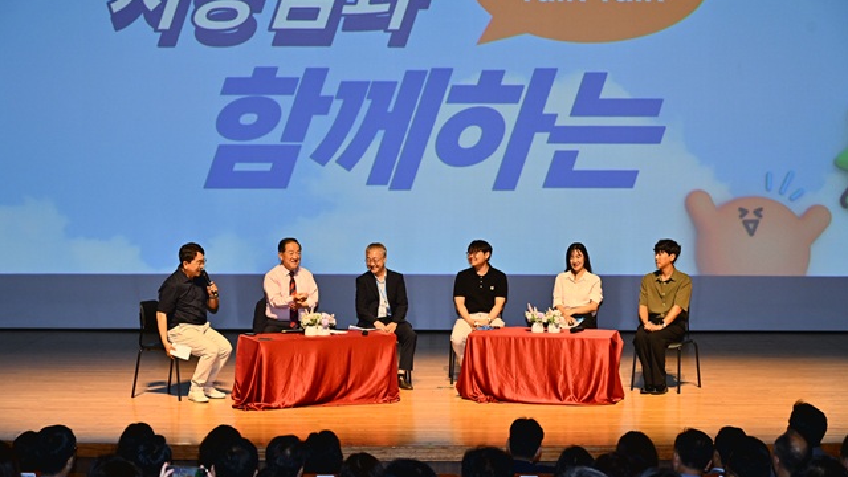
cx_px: 425
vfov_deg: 18.0
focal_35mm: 67
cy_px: 217
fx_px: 1507
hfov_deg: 31.4
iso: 1000
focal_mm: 63
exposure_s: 1/125
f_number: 5.6
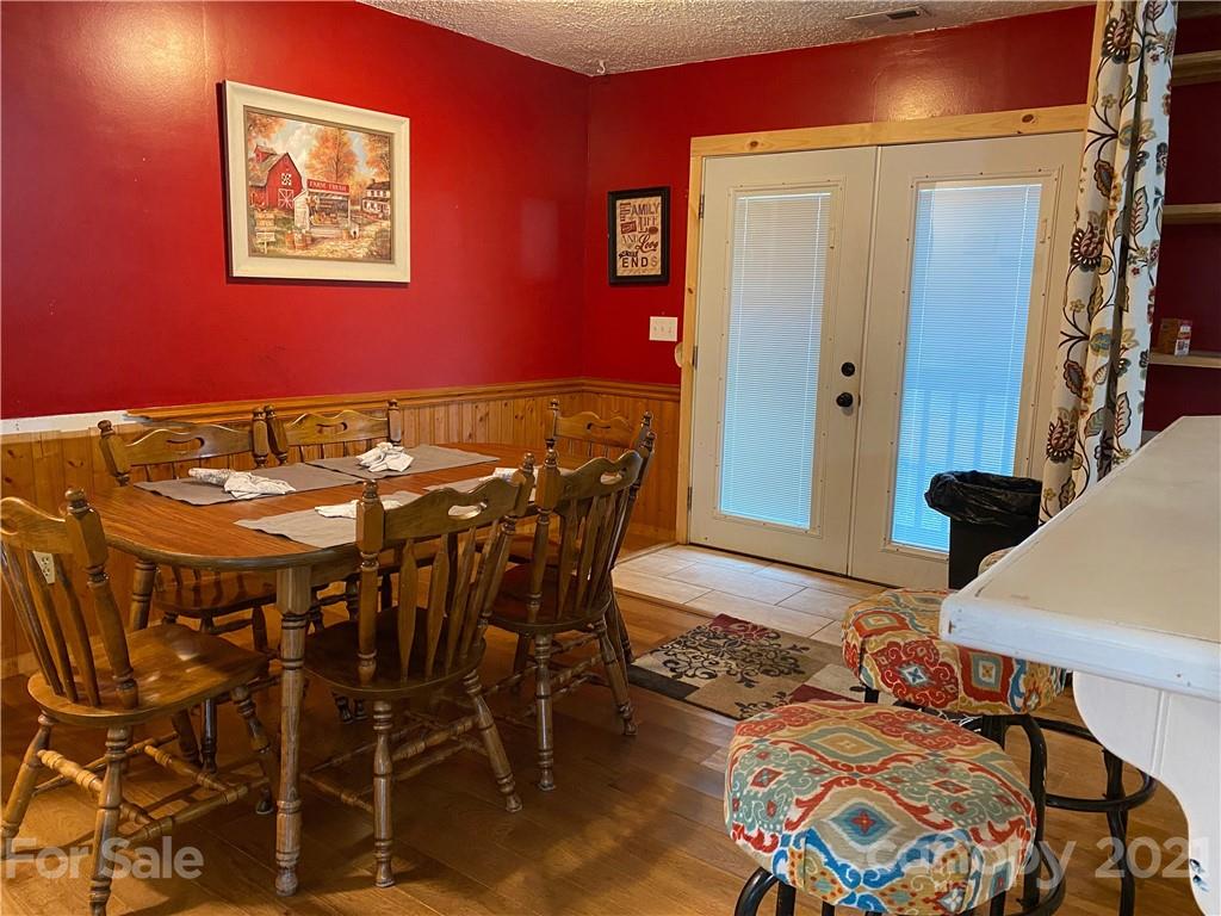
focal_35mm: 26
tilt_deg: -10.2
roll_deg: -1.8
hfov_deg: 67.3
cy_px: 458
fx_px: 917
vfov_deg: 53.1
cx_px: 610
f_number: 1.8
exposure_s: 1/60
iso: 400
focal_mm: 4.25
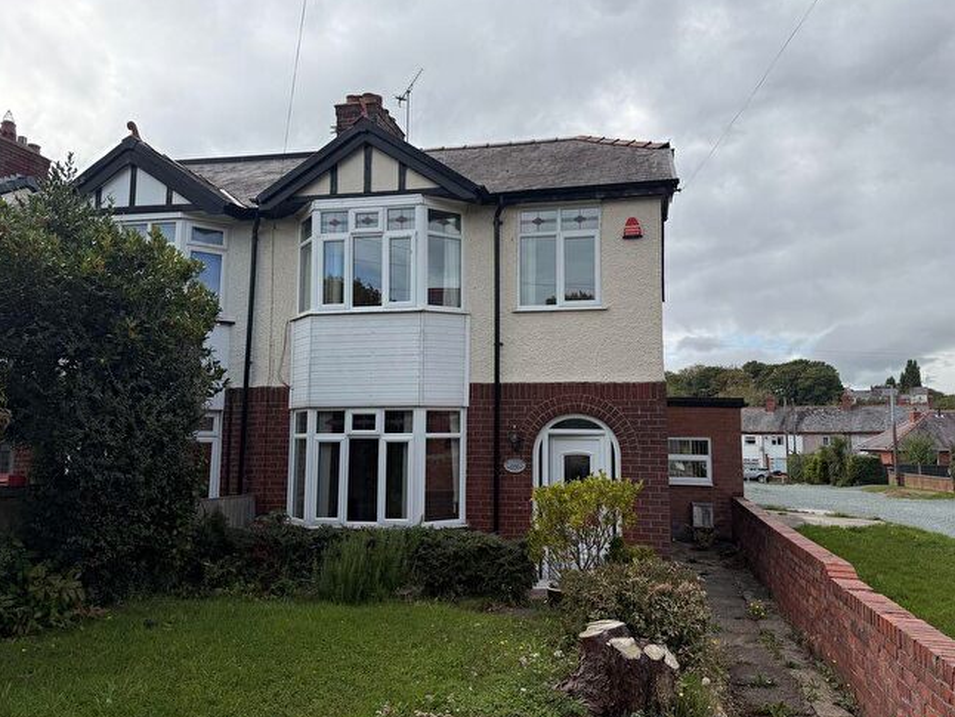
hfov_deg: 67.2
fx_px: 718
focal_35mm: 26
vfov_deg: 53.1
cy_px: 345
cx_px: 504
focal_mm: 6.76
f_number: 1.78
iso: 80
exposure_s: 1/6711
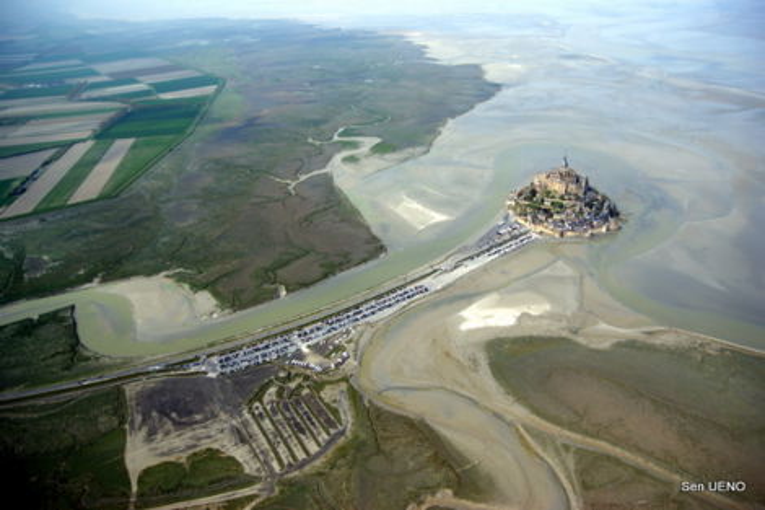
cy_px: 255
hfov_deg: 70.5
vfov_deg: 50.4
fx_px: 542
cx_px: 382
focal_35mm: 26
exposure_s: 1/3200
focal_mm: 17
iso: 100
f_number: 2.8
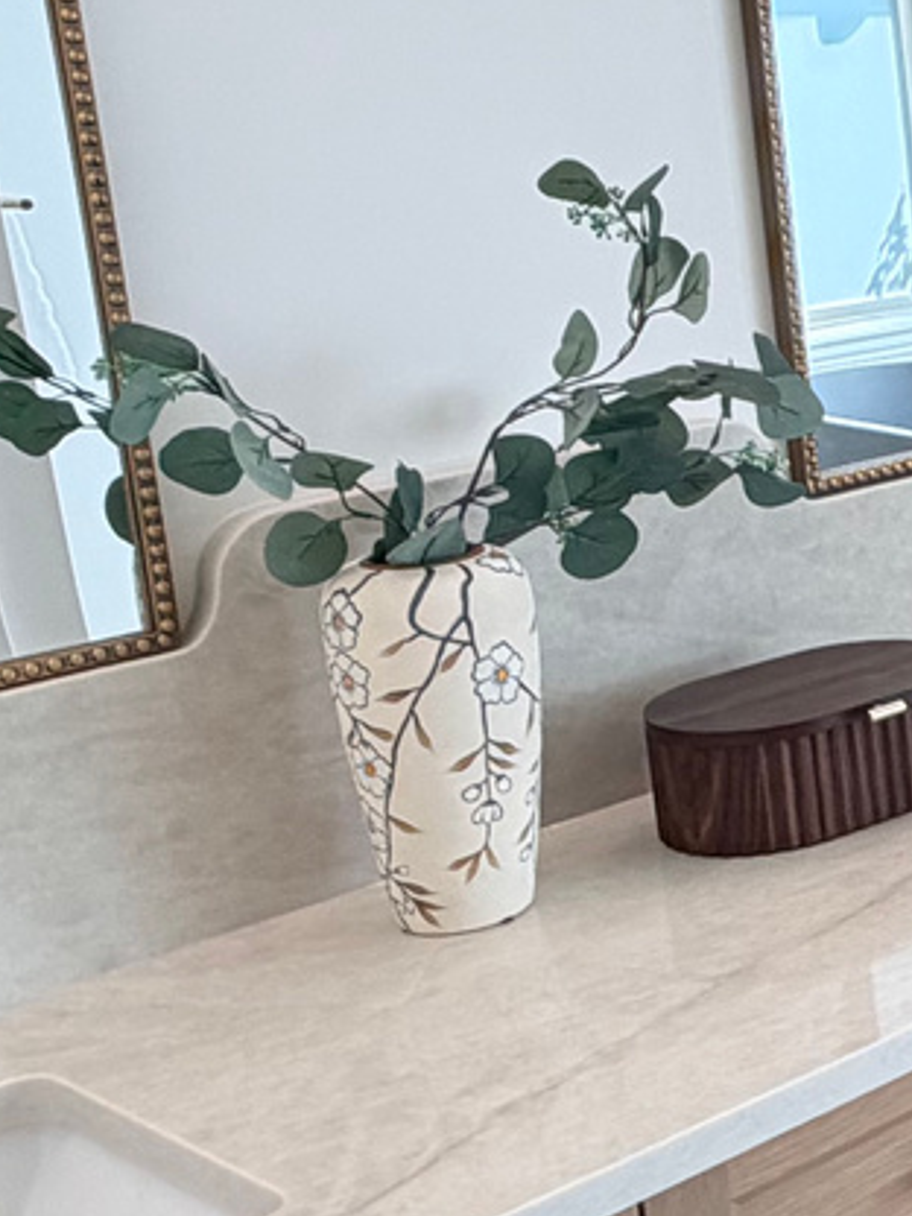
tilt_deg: -11.6
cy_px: 430
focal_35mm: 69
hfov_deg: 16.7
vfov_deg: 28.0
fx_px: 2424
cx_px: 1757
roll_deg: +1.7
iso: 160
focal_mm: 2.22
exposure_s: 1/120
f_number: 2.2
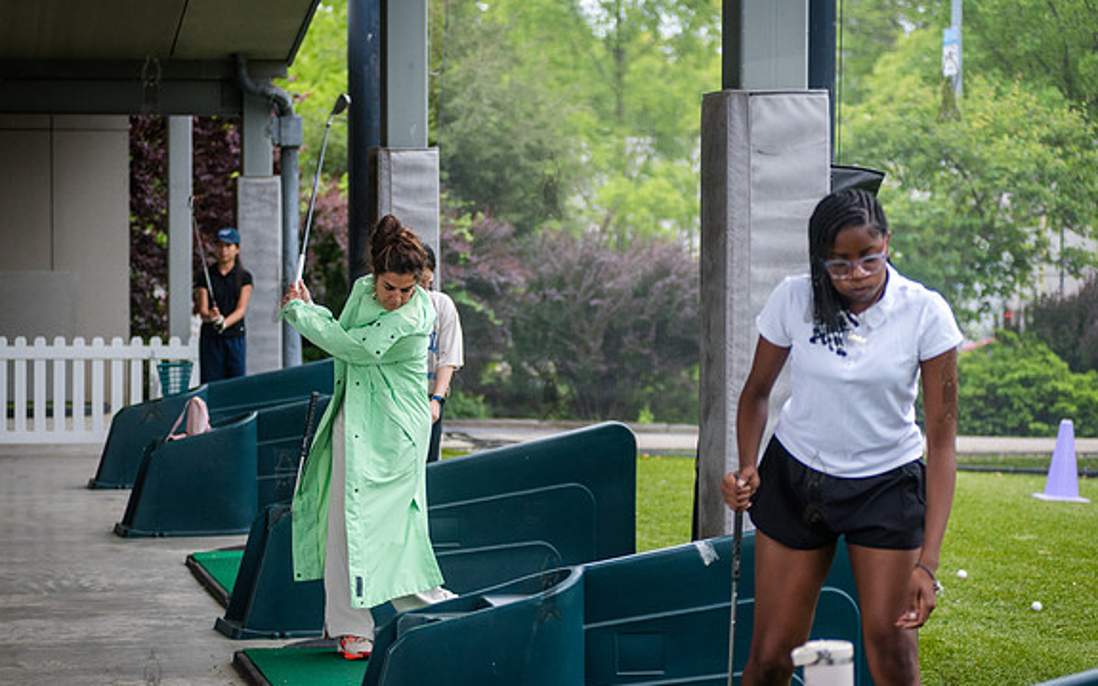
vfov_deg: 13.9
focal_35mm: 94
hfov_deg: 22.1
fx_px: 2812
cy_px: 370
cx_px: 482
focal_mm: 80
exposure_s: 1/400
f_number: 2.8
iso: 800
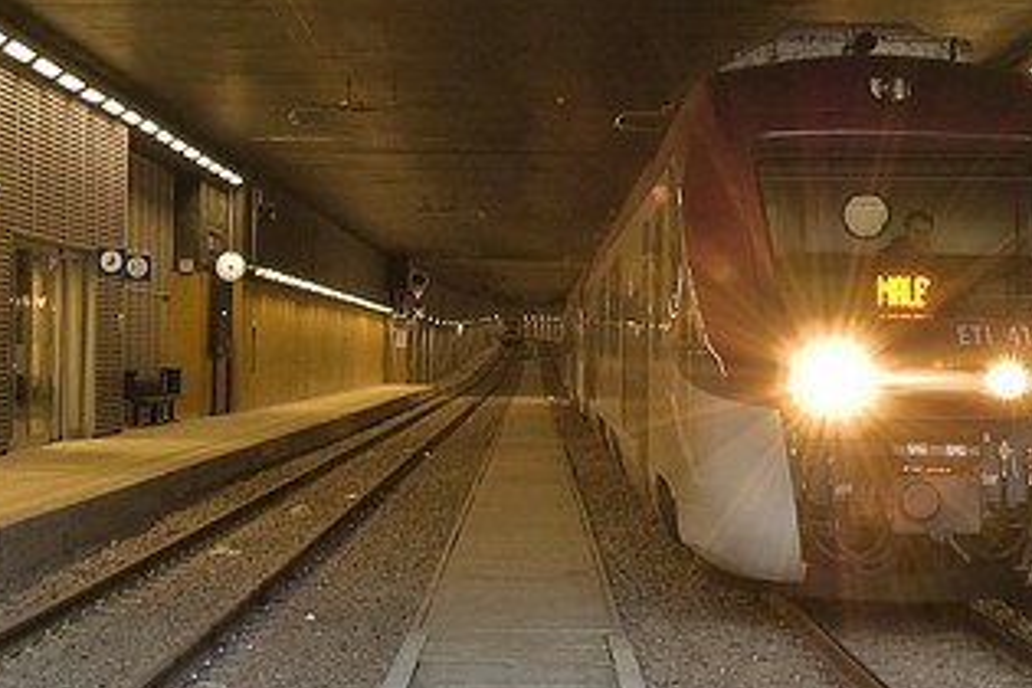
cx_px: 593
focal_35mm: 95
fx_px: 2723
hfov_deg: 21.4
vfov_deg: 14.2
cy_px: 56
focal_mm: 20
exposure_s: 1/6
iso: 200
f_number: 8
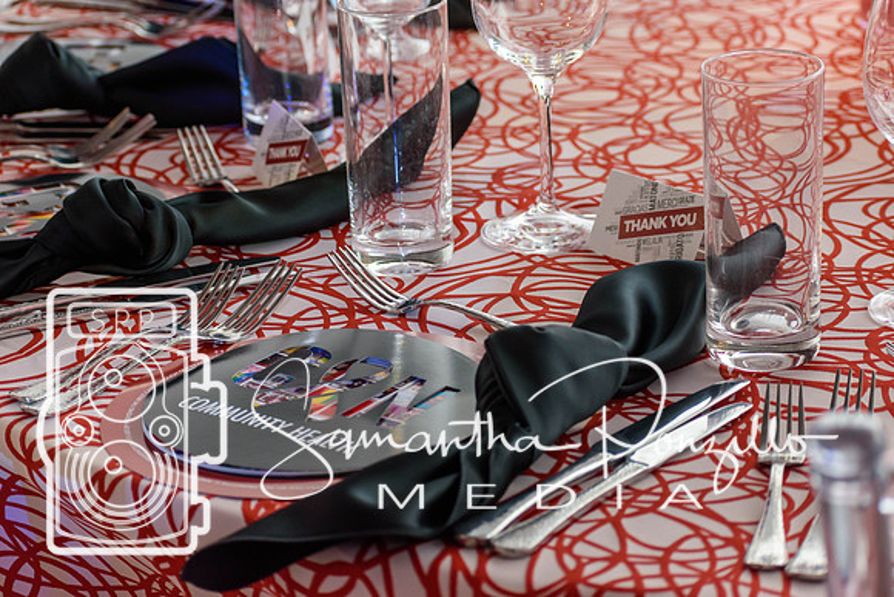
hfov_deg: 18.2
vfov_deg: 12.2
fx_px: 2794
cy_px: 298
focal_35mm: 112
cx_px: 447
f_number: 4.8
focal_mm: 75
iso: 800
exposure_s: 1/160
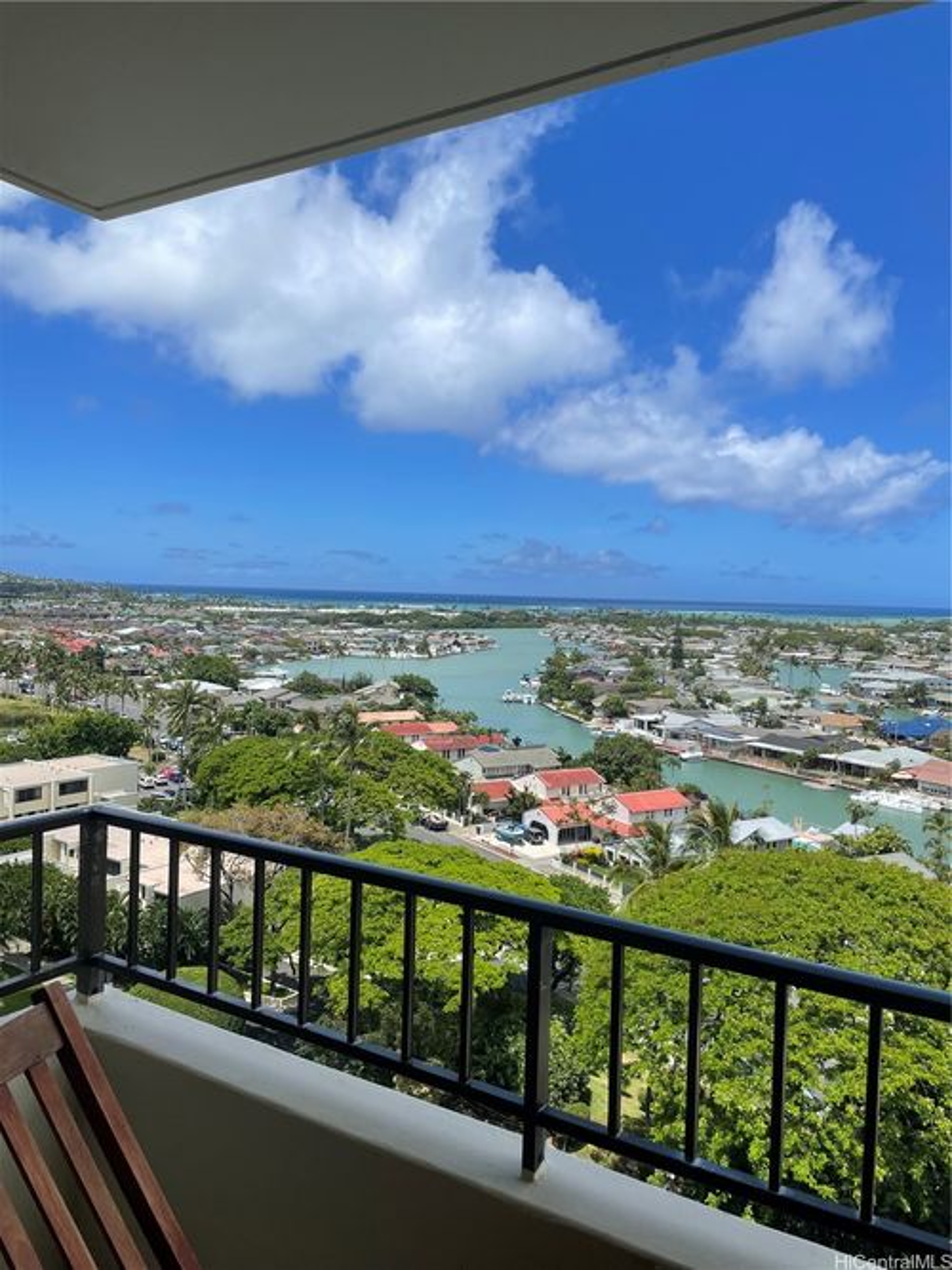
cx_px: 476
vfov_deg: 67.3
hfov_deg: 53.0
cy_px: 635
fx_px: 954
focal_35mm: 26
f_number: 1.6
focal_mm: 4.2
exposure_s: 1/4651
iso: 32
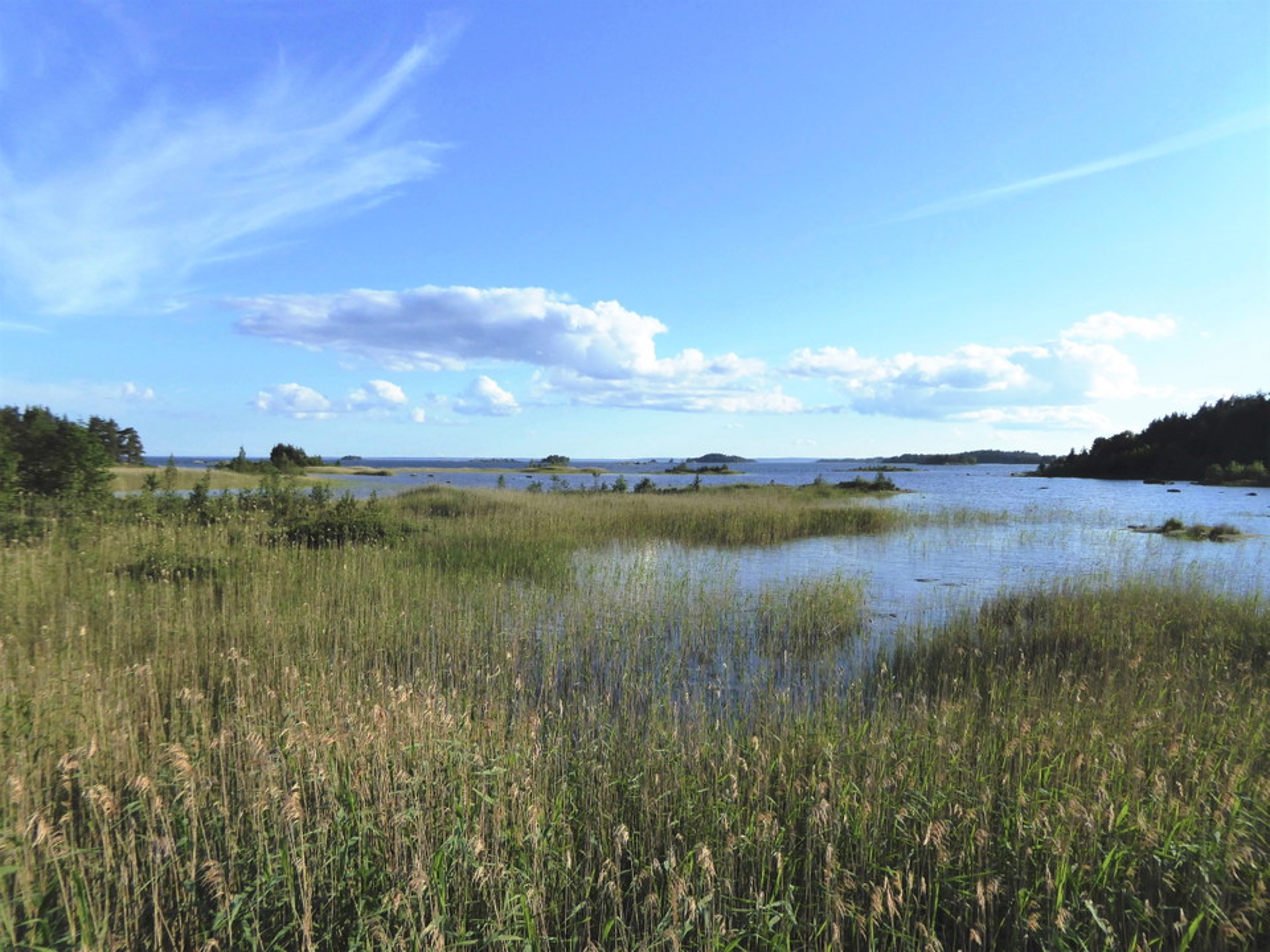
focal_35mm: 25
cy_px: 476
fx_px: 917
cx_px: 635
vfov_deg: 54.9
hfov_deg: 69.4
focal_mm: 4.3
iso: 160
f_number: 3.3
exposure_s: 1/2000
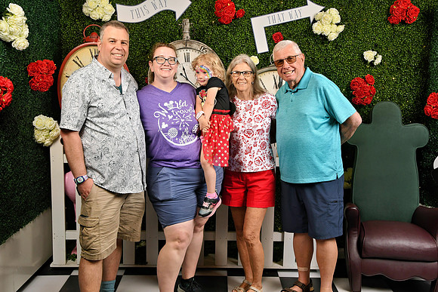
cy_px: 146
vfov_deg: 34.2
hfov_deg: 49.5
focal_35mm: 39
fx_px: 475
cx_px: 219
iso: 640
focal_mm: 26
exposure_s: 1/125
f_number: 7.1
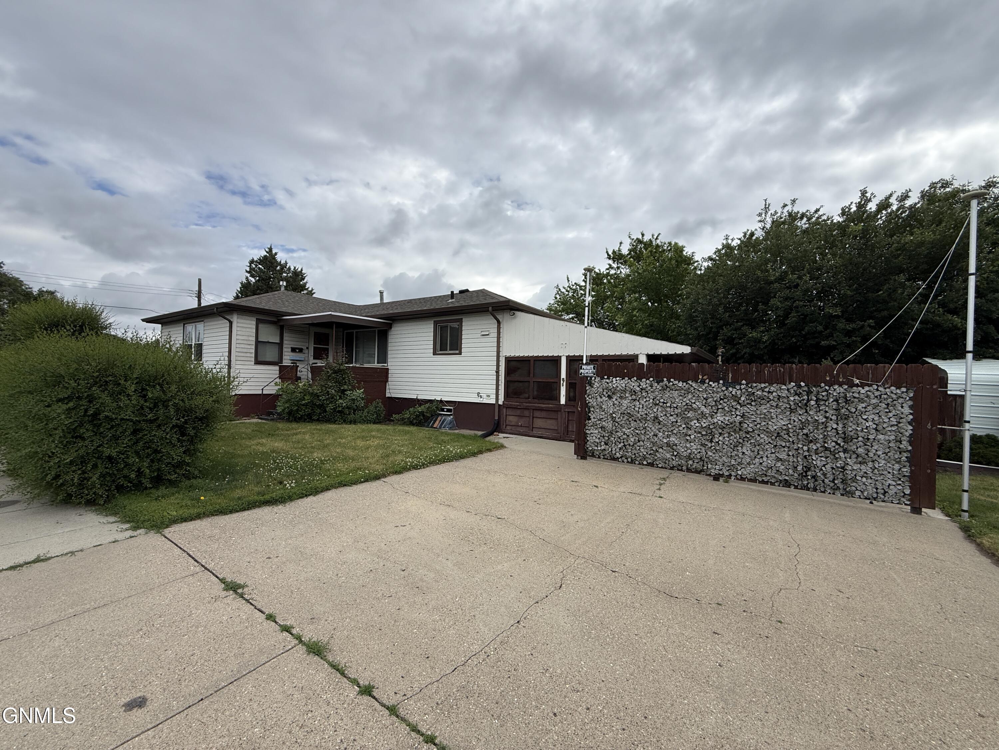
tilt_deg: +0.8
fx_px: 404
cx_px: 500
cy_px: 375
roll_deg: -1.3
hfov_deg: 102.1
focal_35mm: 14
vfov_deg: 85.7
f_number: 2.2
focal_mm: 2.22
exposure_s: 1/2717
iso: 50
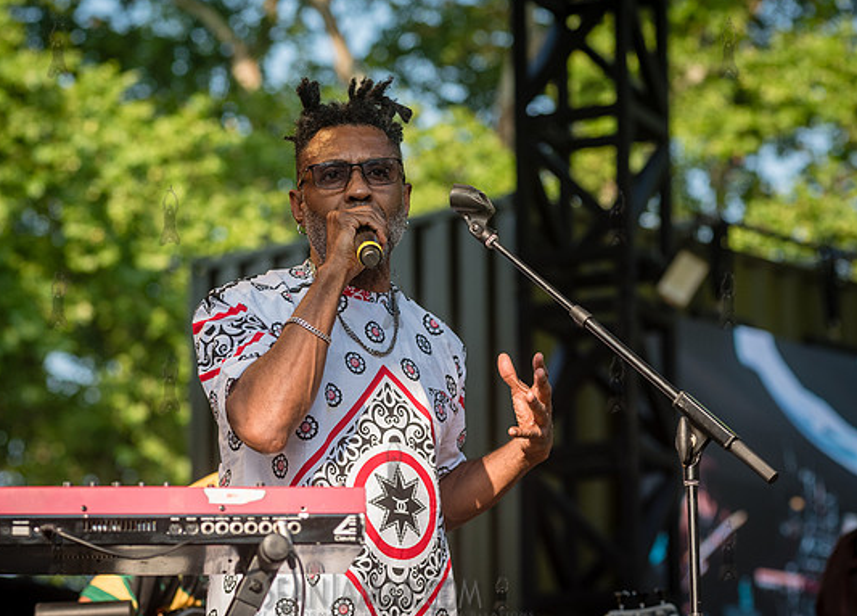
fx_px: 3732
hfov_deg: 13.1
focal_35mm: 153
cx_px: 406
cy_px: 260
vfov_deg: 9.4
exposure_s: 1/640
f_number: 4.5
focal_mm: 120
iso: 400
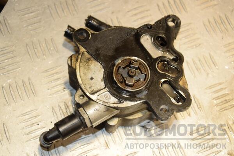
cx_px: 117
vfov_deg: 18.2
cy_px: 78
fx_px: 487
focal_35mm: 75
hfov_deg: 27.0
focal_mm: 50
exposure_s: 1/200
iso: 800
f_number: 6.3
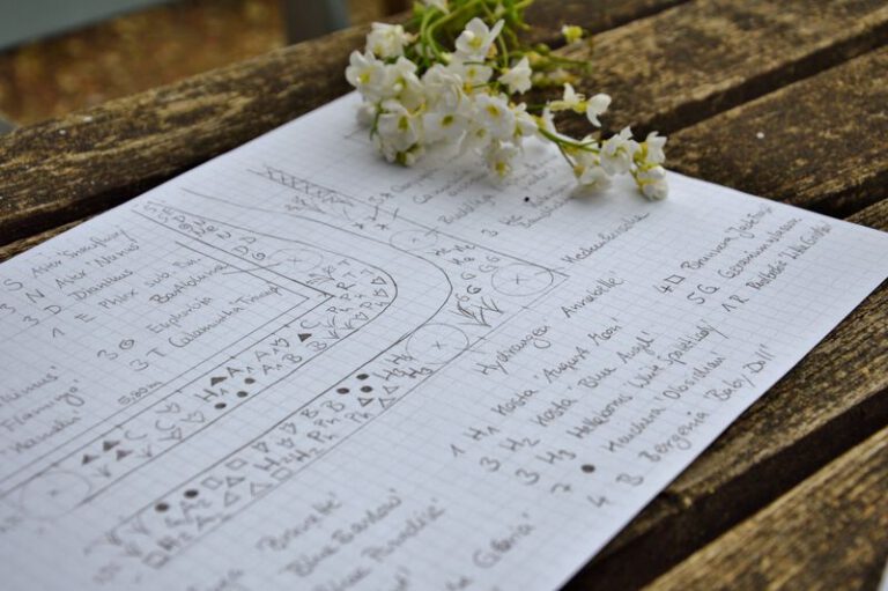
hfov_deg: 31.9
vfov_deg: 21.5
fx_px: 1553
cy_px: 296
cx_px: 444
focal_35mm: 63
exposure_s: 1/250
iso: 100
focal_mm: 42
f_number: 7.1
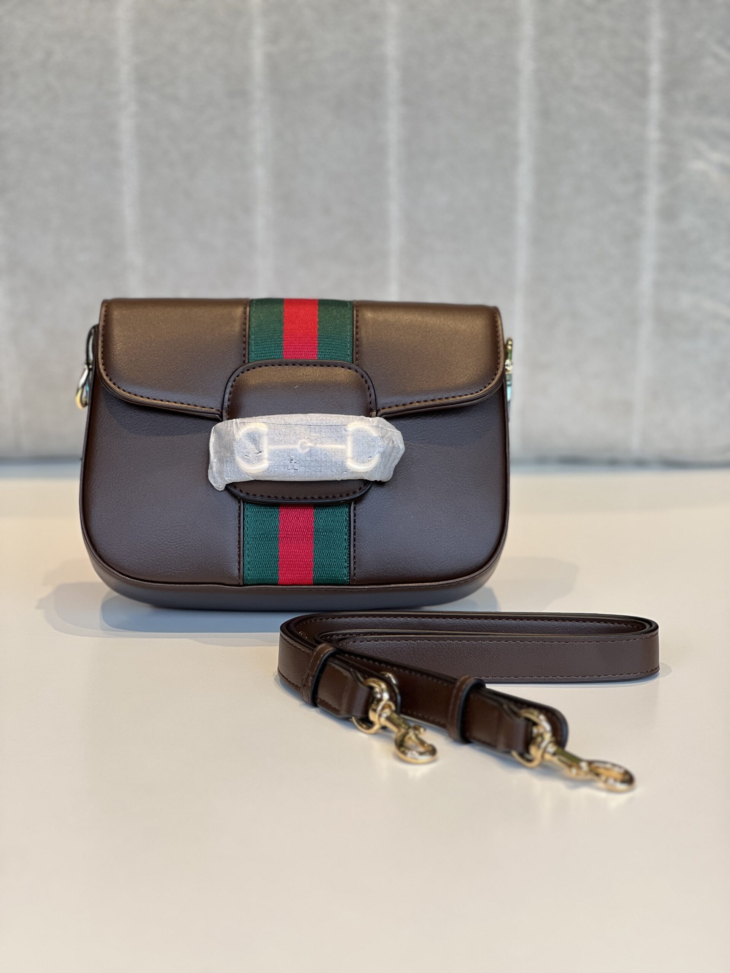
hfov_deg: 19.1
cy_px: 486
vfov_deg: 25.3
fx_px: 2165
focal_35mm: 77
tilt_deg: -12.0
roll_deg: -0.1
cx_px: 365
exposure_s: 1/100
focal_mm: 9
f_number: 2.8
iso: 80
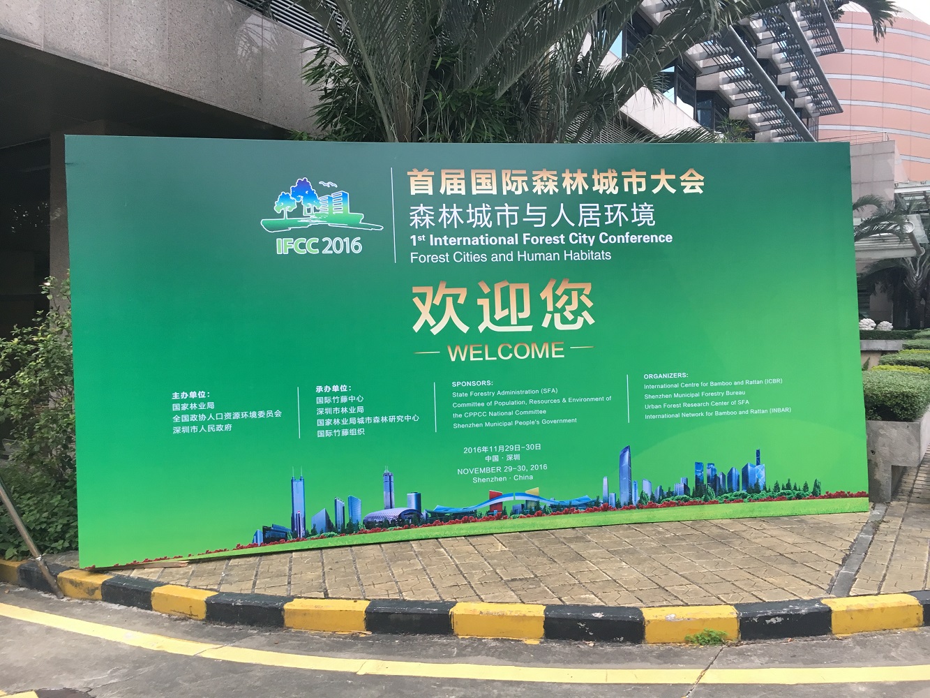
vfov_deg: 48.2
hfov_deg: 61.7
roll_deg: -0.5
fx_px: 779
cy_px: 349
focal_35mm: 29
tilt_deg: -2.2
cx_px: 465
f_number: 2.2
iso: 80
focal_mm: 4.15
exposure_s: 1/33
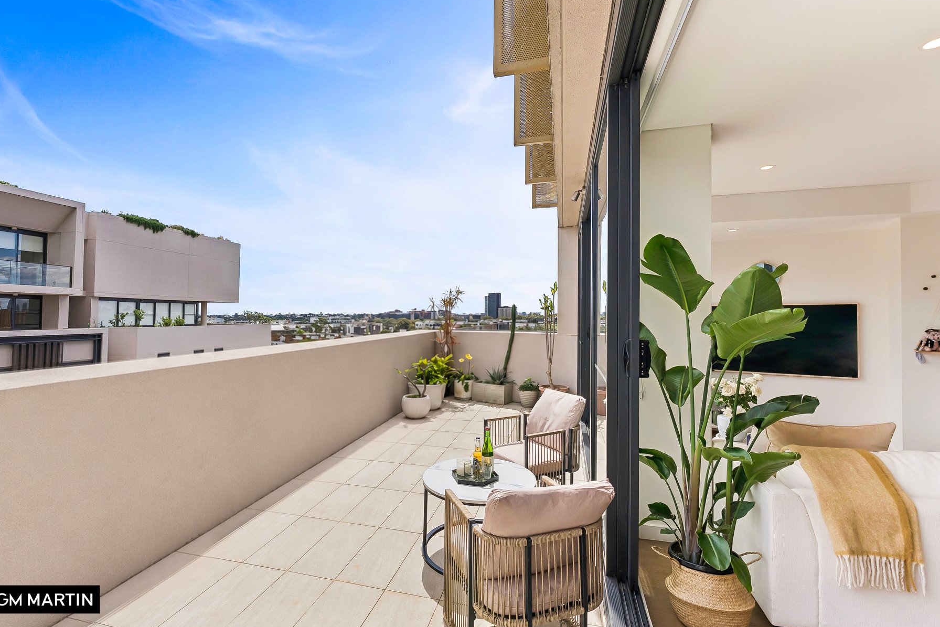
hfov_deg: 100.4
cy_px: 295
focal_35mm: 15
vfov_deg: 77.3
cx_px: 457
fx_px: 392
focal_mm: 14
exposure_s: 1/320
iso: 250
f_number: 11
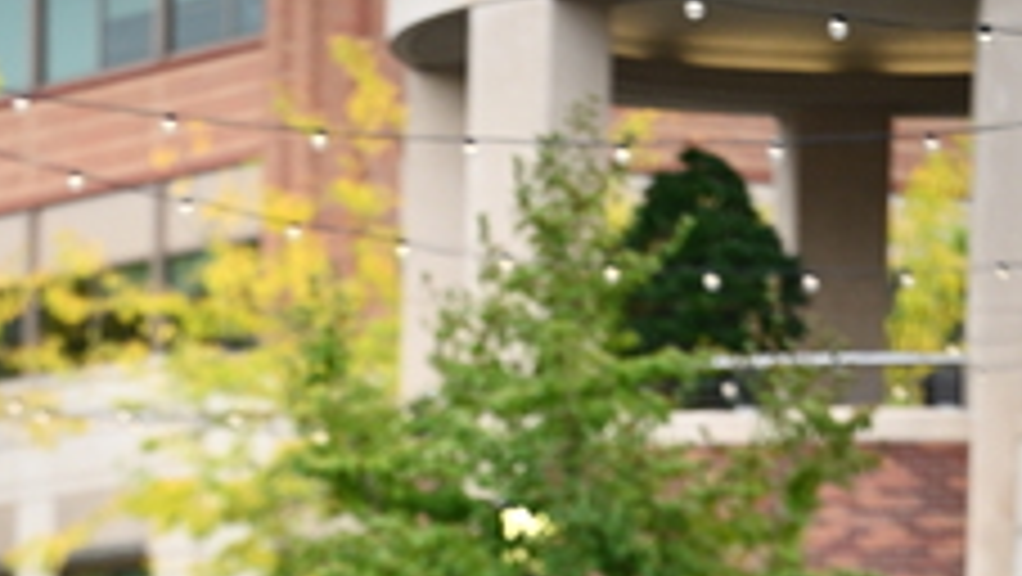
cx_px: 200
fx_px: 7918
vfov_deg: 4.1
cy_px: 1233
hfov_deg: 7.4
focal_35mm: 292
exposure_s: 1/1600
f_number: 2.8
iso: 1000
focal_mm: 115
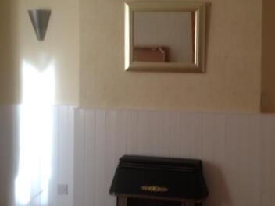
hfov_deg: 32.7
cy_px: 89
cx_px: 203
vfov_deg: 25.2
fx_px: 461
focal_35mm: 58
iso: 80
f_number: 2.4
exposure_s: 1/20
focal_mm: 4.28
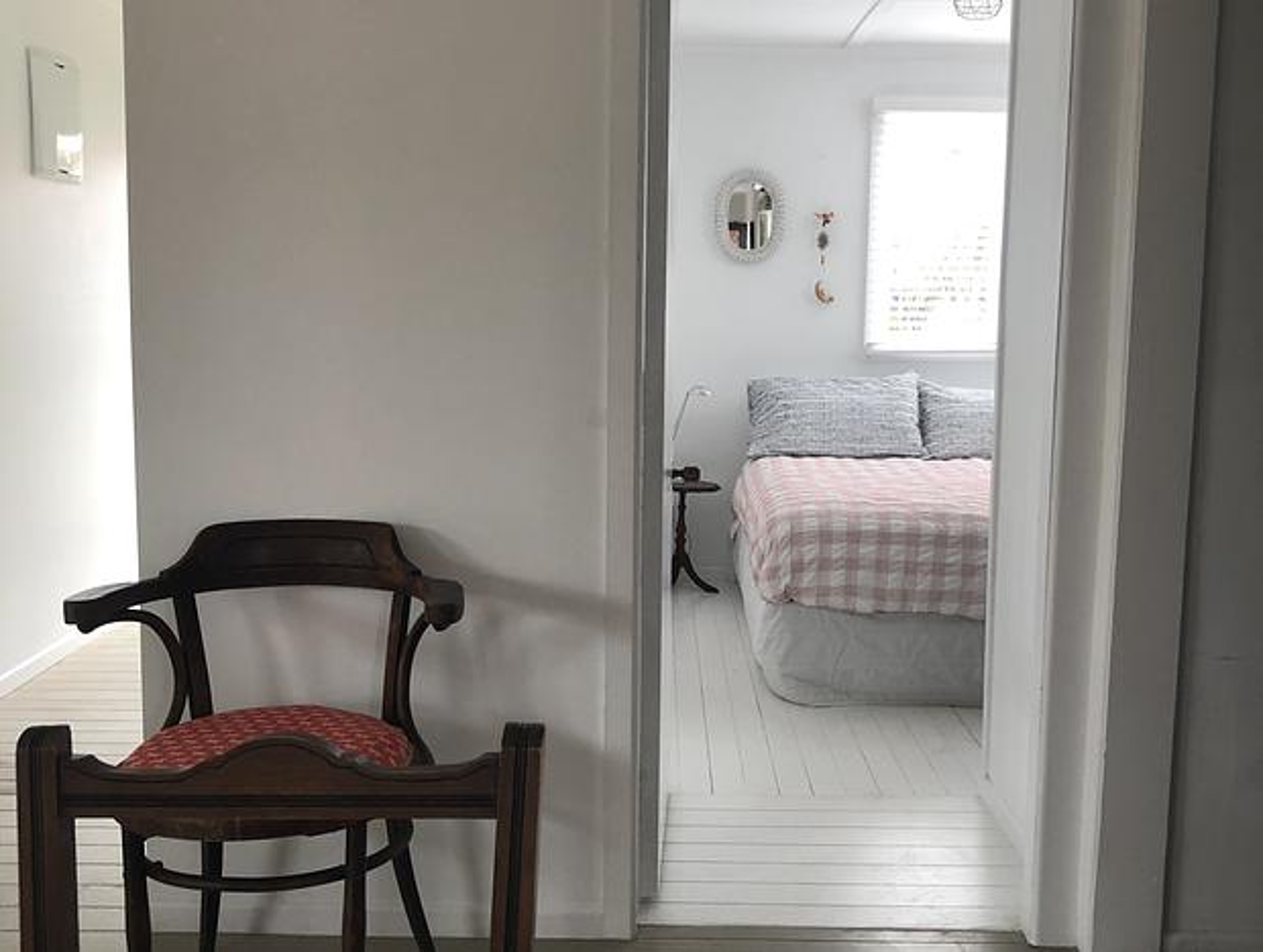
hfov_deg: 63.4
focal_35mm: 28
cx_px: 632
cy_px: 476
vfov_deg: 49.9
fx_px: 1023
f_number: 1.8
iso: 32
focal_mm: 3.99
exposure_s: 1/30
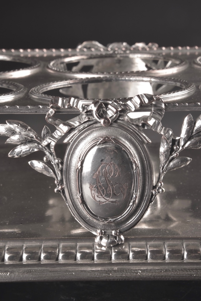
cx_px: 100
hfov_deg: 9.5
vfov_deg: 14.1
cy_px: 150
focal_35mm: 145
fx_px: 1213
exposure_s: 1/125
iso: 400
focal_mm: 145
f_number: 22
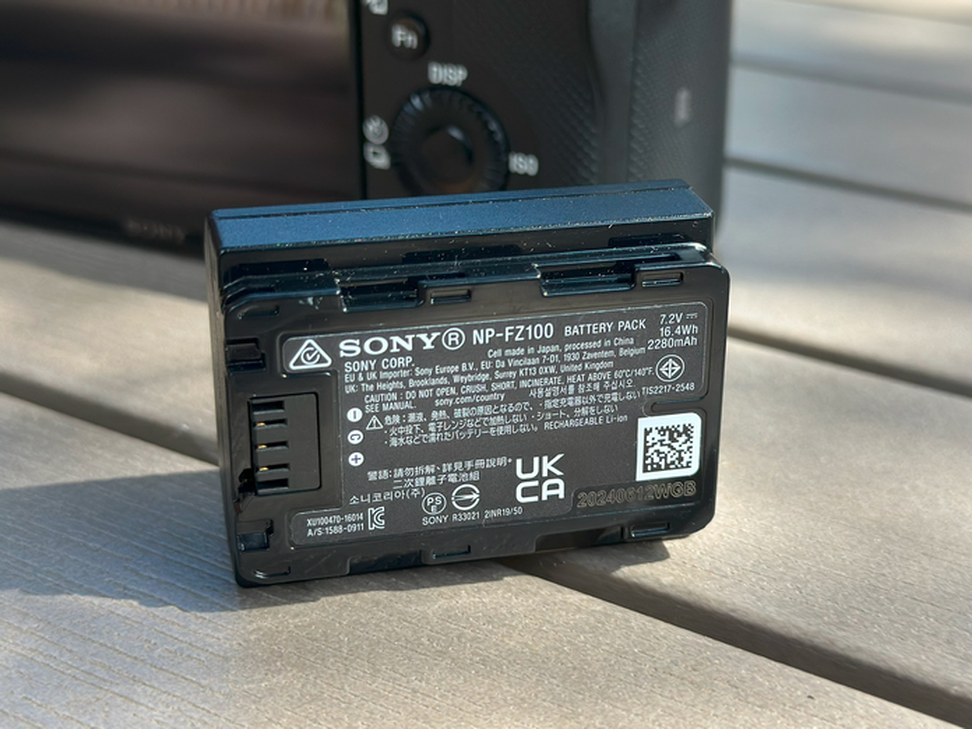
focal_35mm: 48
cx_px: 486
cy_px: 364
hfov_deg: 39.7
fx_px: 1348
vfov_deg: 30.3
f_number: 1.78
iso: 80
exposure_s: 1/1000
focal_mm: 6.86
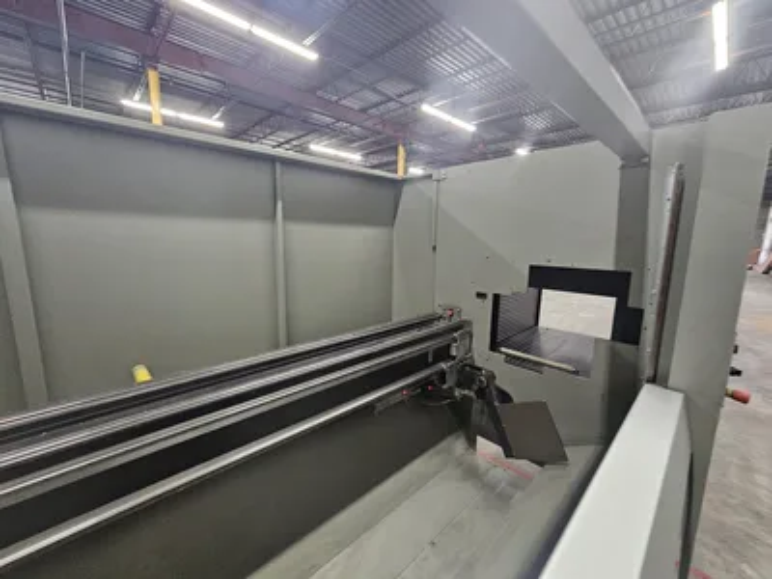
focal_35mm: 13
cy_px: 290
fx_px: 290
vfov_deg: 89.9
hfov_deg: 106.2
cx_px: 386
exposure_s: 1/31
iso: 640
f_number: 2.2
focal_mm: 2.2
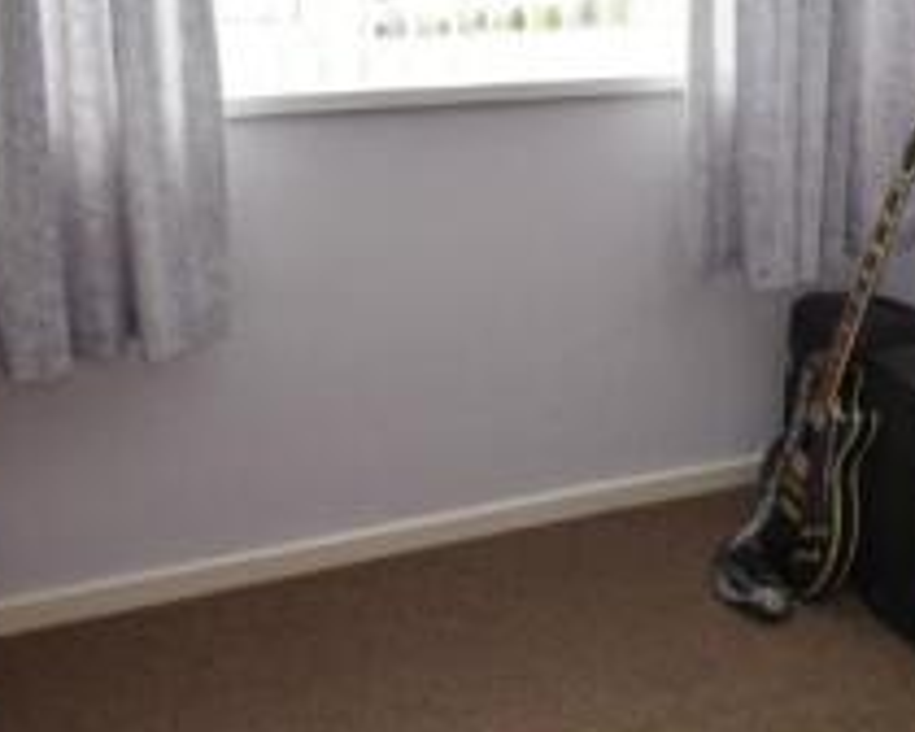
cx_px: 804
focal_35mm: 44
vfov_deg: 32.7
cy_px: 94
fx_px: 1192
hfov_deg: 39.3
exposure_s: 1/125
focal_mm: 10
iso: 450
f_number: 5.6
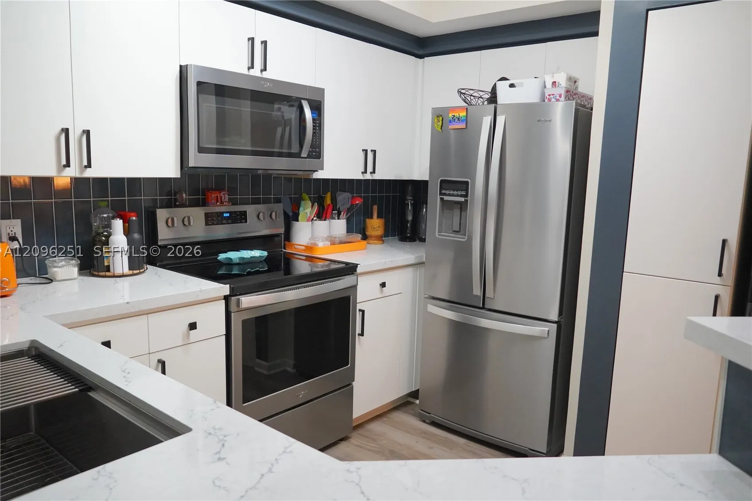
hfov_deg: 67.4
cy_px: 250
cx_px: 376
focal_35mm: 27
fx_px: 564
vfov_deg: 47.9
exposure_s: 1/160
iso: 2500
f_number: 3.5
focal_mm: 18
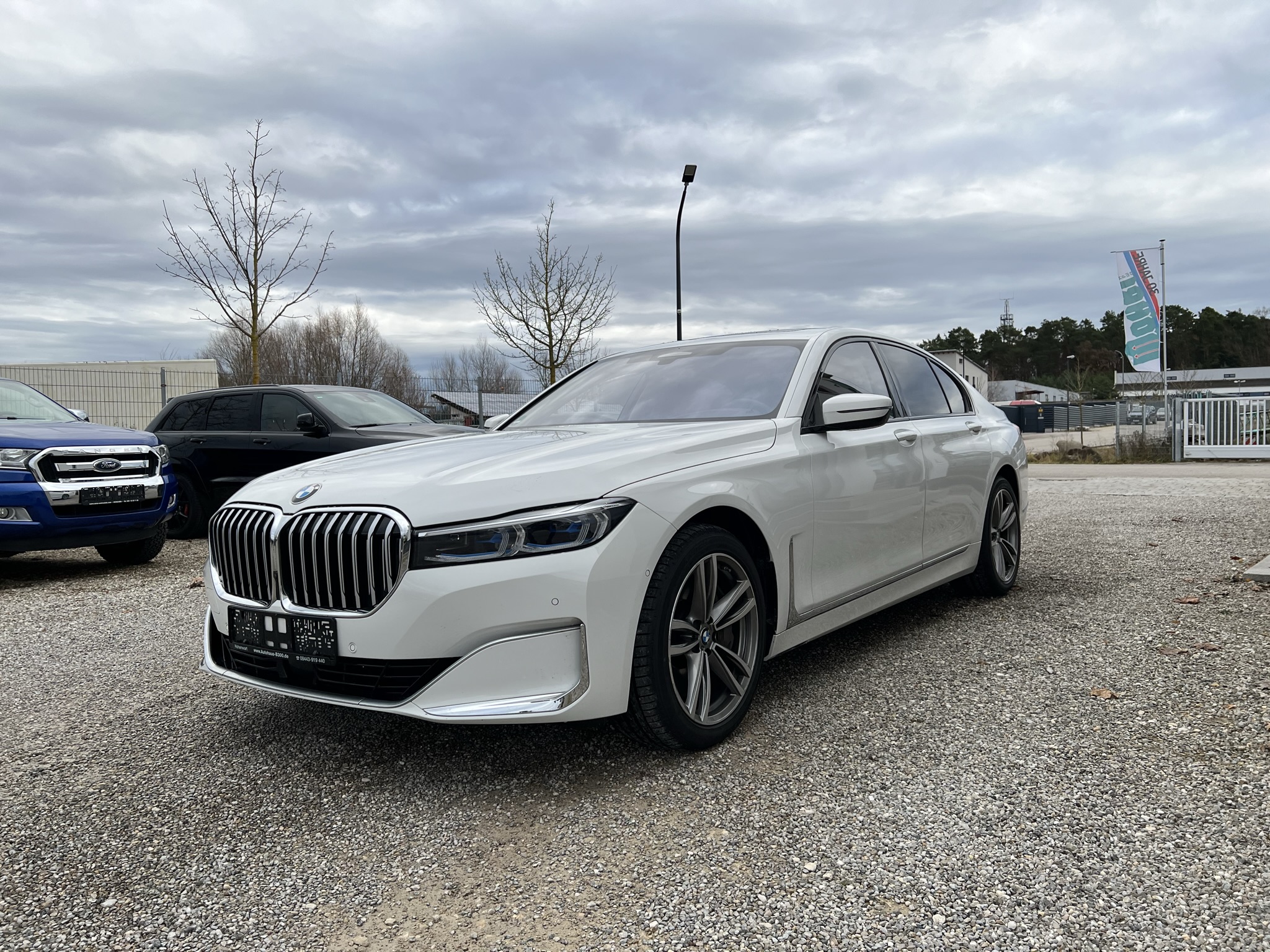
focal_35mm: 26
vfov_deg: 53.1
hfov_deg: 67.3
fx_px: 954
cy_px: 476
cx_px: 635
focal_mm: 5.7
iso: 50
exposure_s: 1/1209
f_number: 1.5
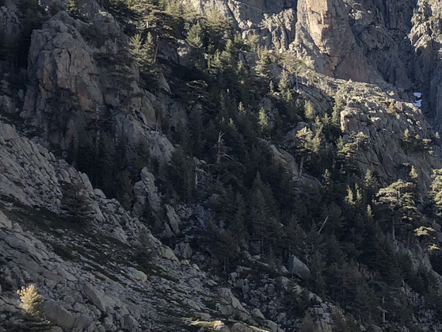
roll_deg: +3.1
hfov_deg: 12.7
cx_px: 630
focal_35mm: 149
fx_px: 1903
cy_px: 219
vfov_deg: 10.0
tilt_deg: +10.2
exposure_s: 1/326
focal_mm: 6
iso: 16
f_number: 2.4
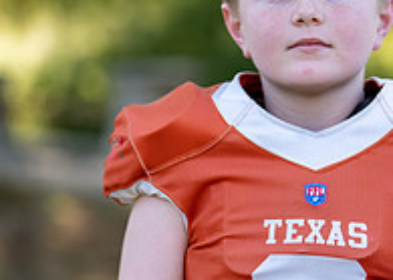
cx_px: 324
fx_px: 1863
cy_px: 203
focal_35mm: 167
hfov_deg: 12.0
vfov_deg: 8.6
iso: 100
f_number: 1.2
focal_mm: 50
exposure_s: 1/1250
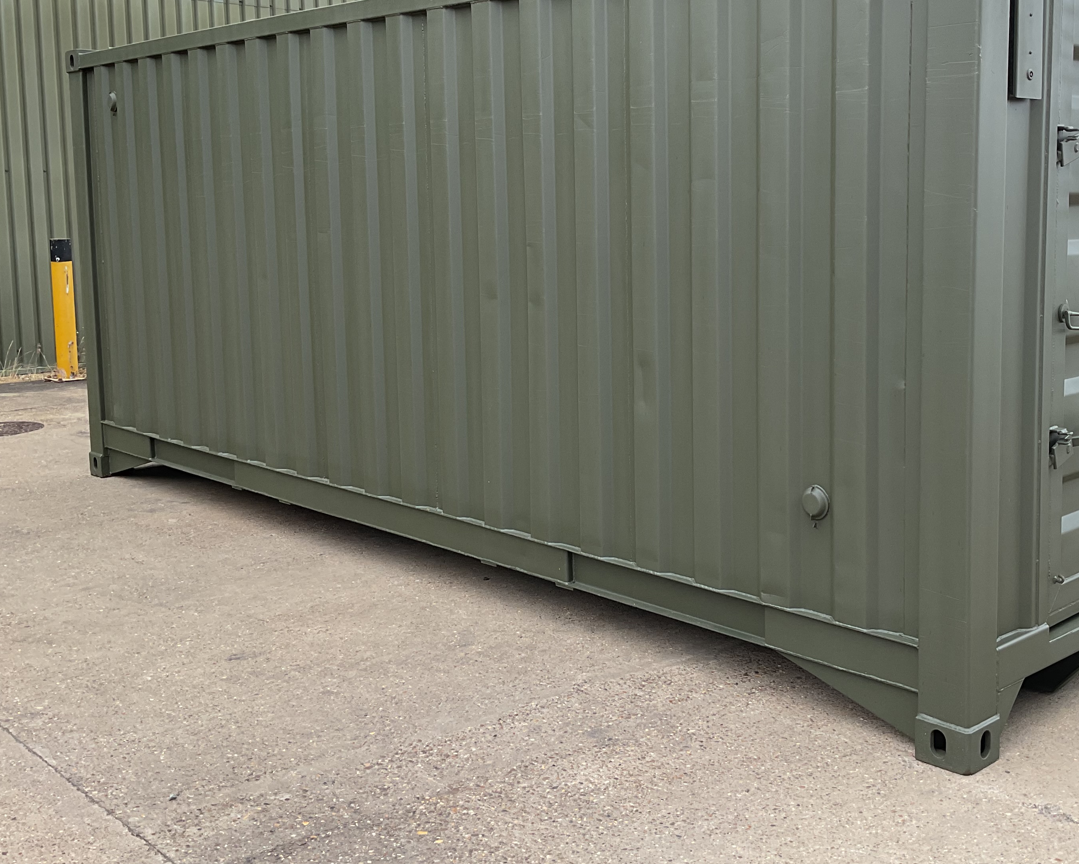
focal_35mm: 42
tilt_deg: -5.8
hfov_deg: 43.3
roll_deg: +0.9
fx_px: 1341
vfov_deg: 35.6
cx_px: 714
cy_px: 352
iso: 16
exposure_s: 1/454
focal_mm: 3
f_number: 1.8
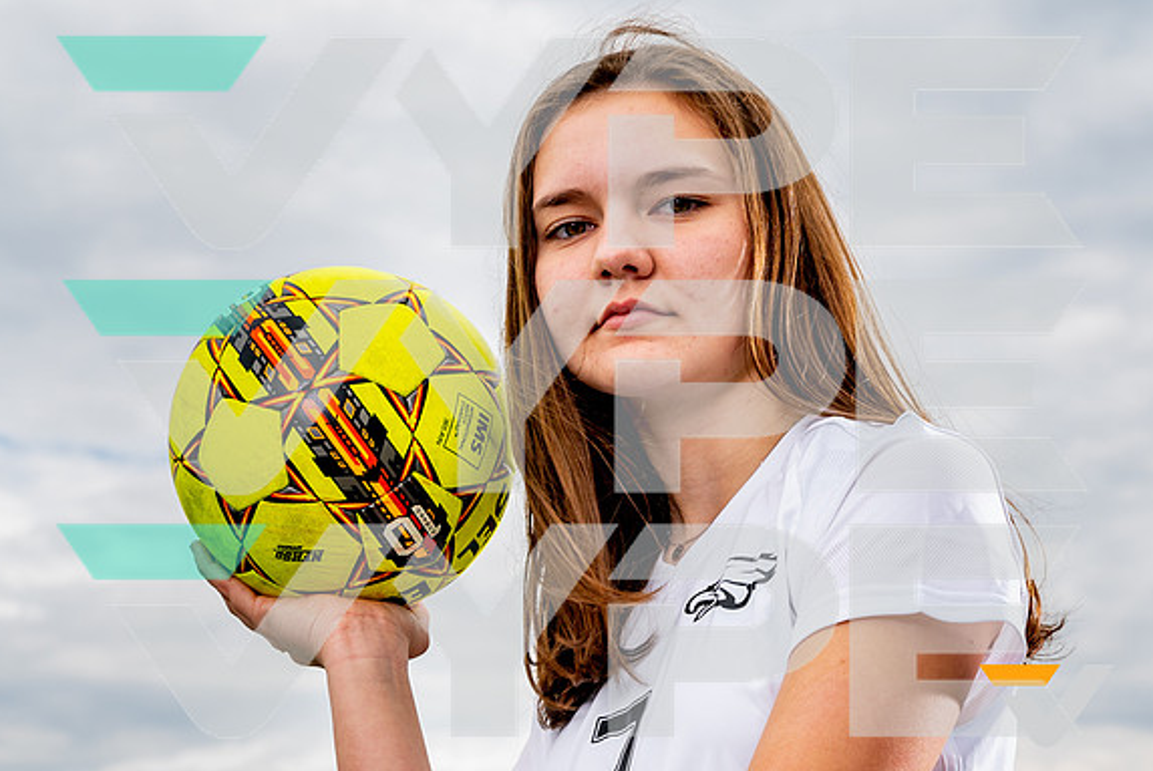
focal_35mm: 106
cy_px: 527
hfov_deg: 19.3
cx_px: 506
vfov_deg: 12.9
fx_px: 3397
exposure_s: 1/125
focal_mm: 70
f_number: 6.7
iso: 100
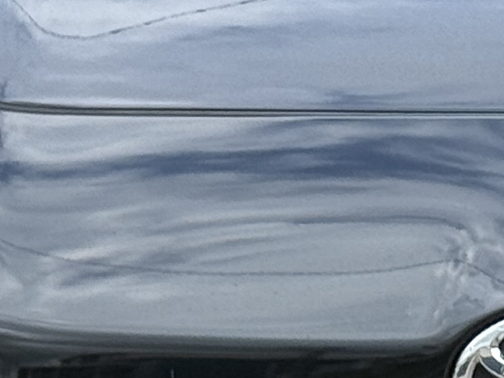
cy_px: 173
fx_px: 4601
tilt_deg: -12.0
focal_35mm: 316
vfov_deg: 4.7
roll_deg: -1.4
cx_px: 583
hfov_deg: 6.2
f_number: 1.78
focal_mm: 6.76
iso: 64
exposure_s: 1/1715
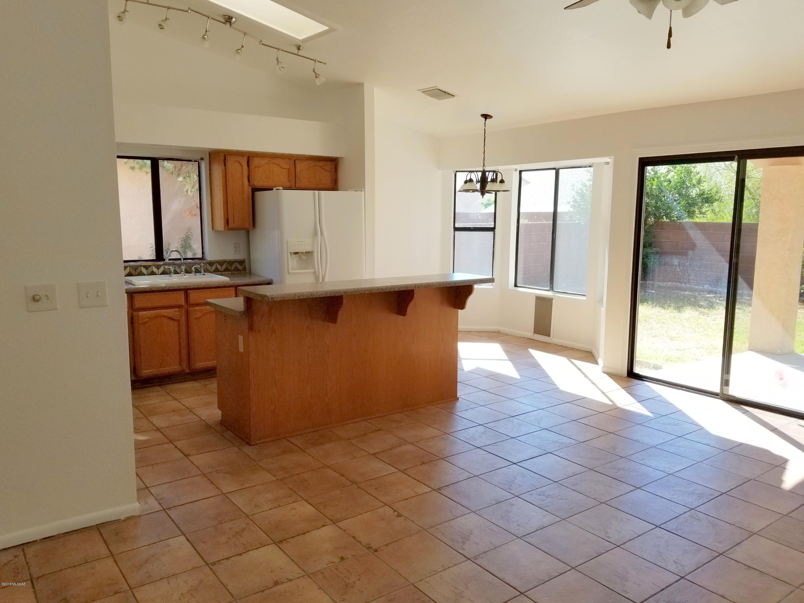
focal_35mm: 26
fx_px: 604
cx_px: 402
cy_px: 302
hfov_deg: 67.3
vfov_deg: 53.1
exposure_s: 1/422
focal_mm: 4.3
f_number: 1.7
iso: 50
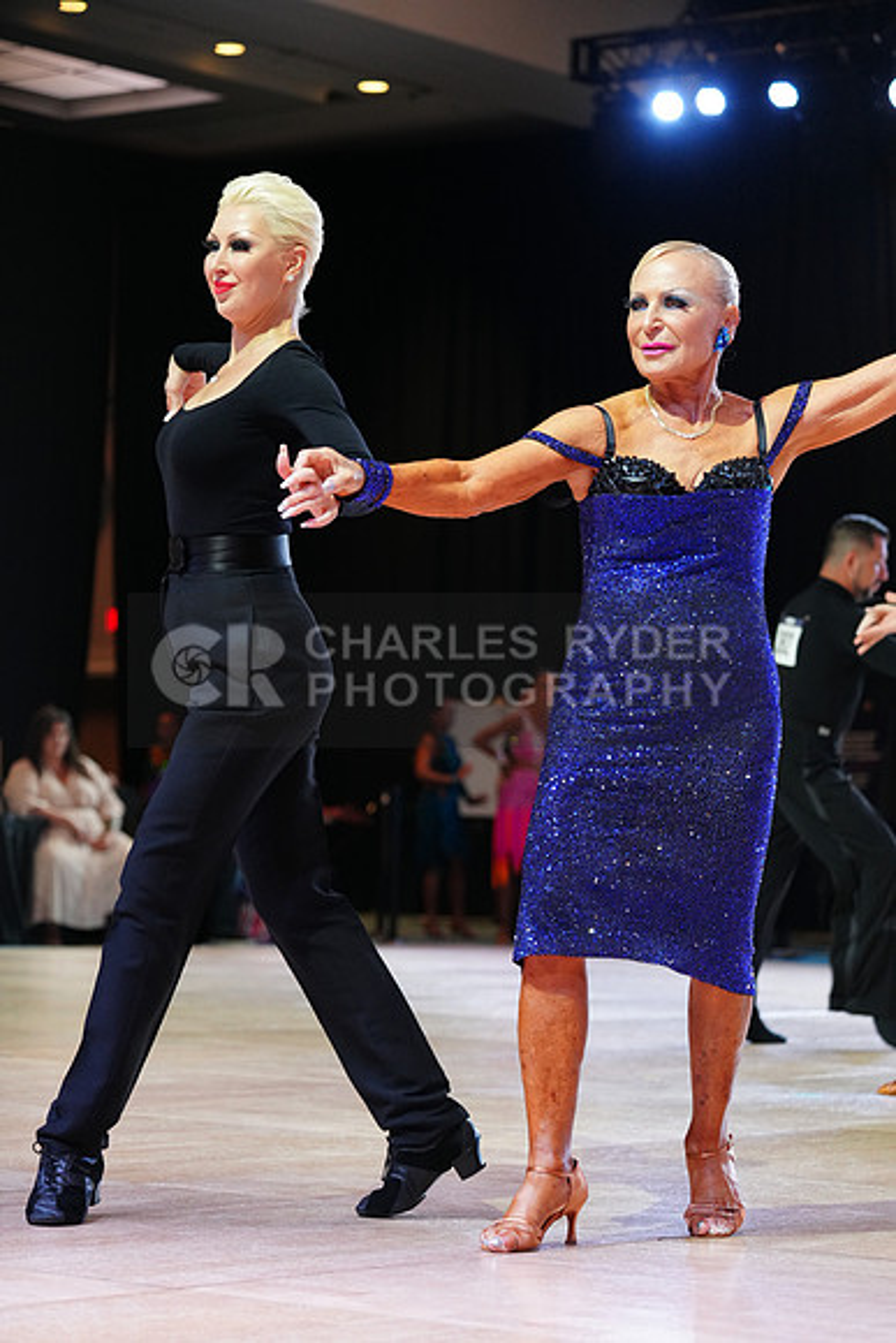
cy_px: 672
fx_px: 3544
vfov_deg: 21.5
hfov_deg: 14.4
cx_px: 448
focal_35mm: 95
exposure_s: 1/250
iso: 2500
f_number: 4
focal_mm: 95
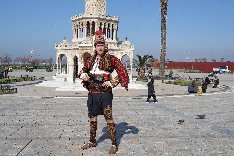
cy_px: 78
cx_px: 117
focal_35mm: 36
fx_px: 234
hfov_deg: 53.1
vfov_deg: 36.9
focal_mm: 24
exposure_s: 1/1000
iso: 100
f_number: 5
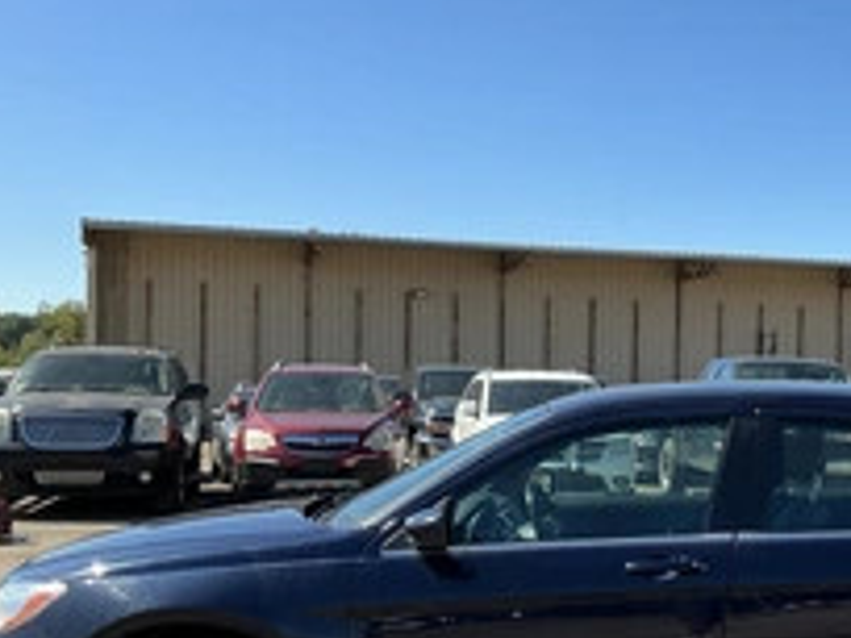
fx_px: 1352
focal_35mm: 55
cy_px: 409
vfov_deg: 26.5
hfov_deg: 33.8
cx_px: 692
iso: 25
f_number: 1.8
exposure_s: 1/1377
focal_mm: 3
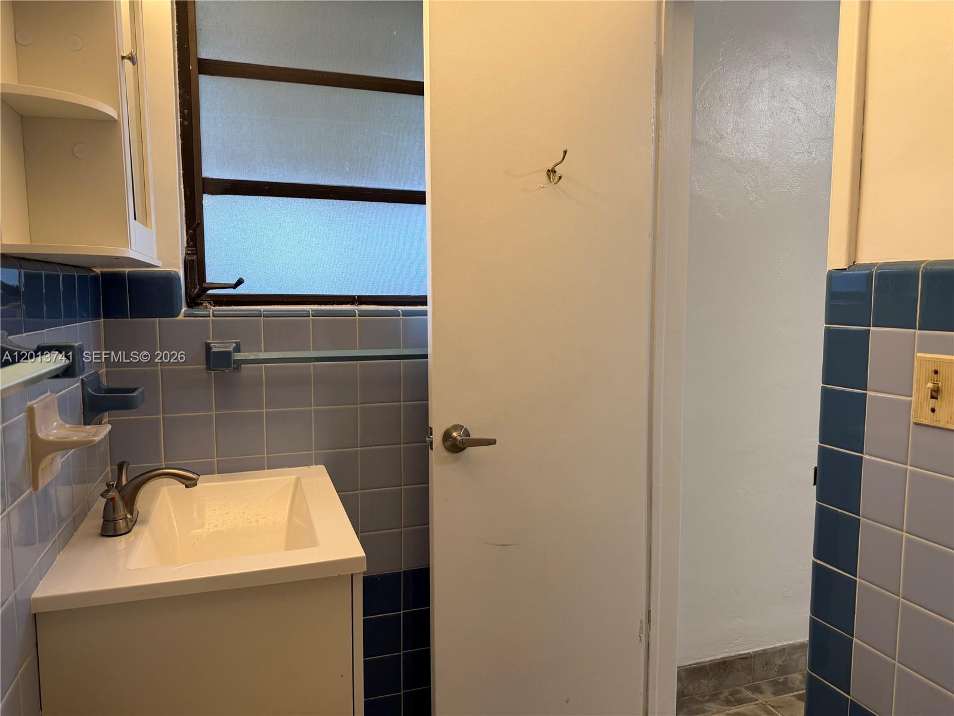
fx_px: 661
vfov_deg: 56.8
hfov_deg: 71.6
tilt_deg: -6.3
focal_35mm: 24
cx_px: 477
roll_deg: +0.1
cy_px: 358
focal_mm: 6.76
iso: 125
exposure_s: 1/60
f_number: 1.78
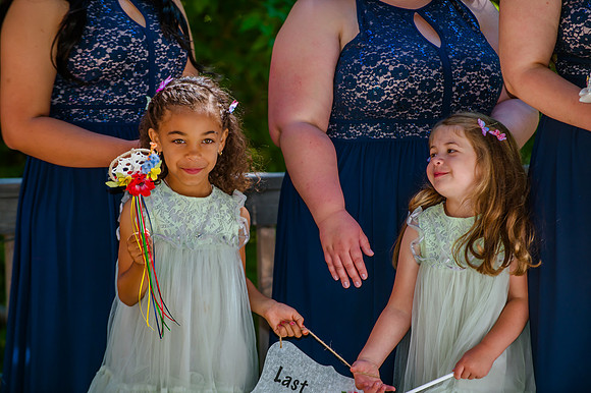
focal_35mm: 200
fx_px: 3281
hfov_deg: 10.3
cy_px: 196
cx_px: 296
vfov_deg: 6.9
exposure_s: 1/640
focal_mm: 200
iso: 200
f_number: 4
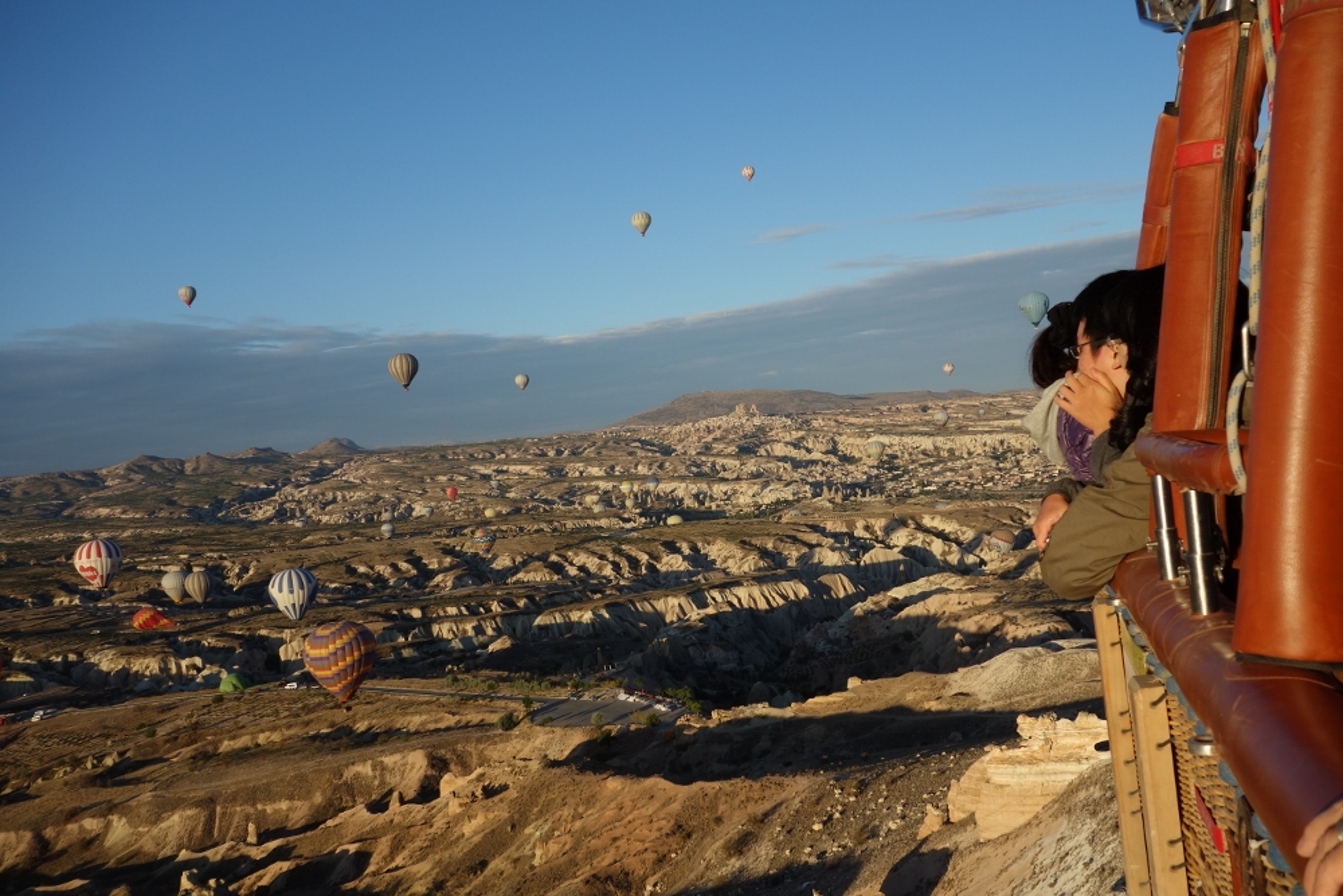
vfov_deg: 37.9
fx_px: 1306
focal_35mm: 35
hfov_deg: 54.4
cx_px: 672
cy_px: 448
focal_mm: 13.09
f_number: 5.6
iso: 125
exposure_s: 1/400
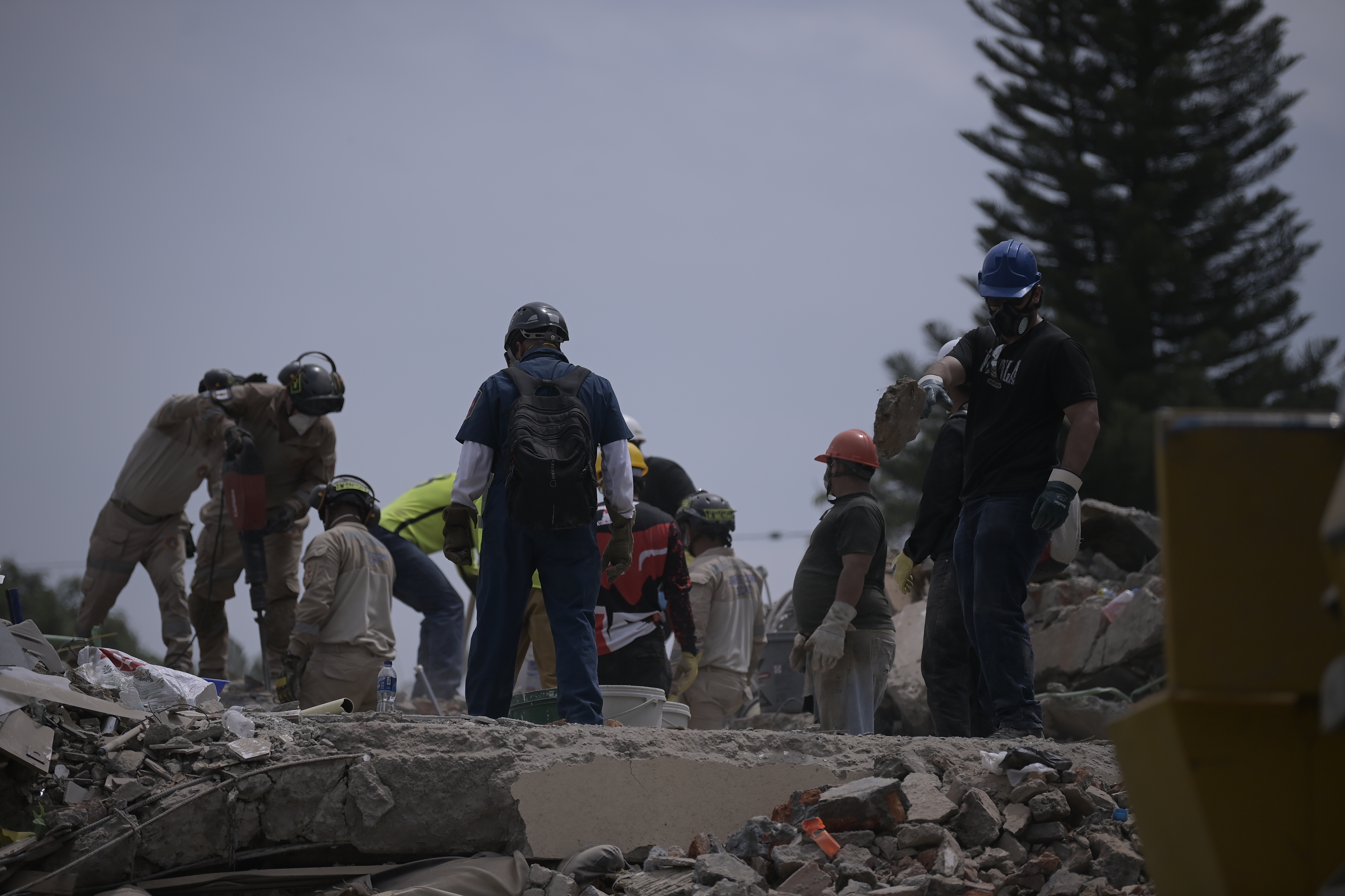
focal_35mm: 150
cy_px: 448
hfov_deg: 13.7
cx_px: 672
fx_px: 5604
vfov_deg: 9.1
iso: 125
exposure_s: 1/8000
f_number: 2.8
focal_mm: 150
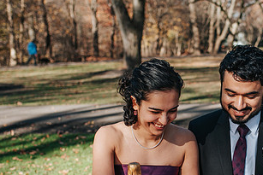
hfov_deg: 26.1
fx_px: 555
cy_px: 121
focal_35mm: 76
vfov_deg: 17.9
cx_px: 217
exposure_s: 1/640
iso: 100
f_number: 3.2
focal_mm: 35
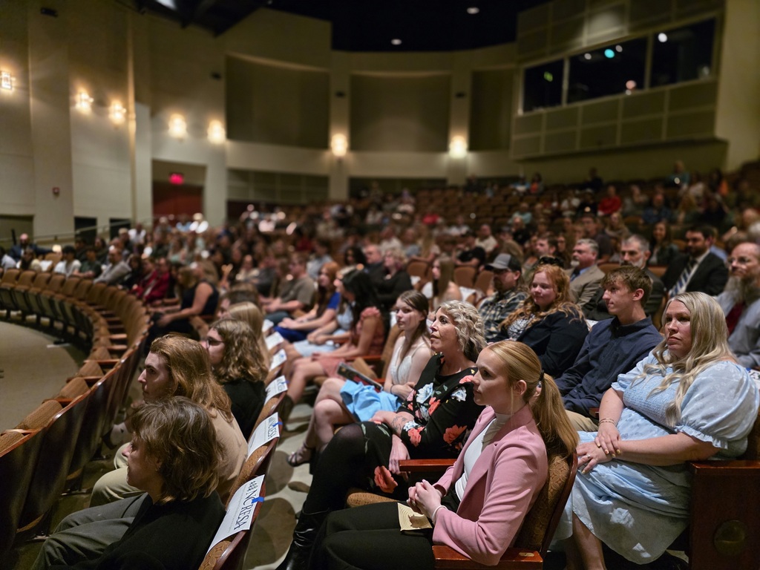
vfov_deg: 58.9
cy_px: 285
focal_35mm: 23
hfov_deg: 73.9
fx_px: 505
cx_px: 380
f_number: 1.7
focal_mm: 6.3
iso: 2500
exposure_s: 1/120
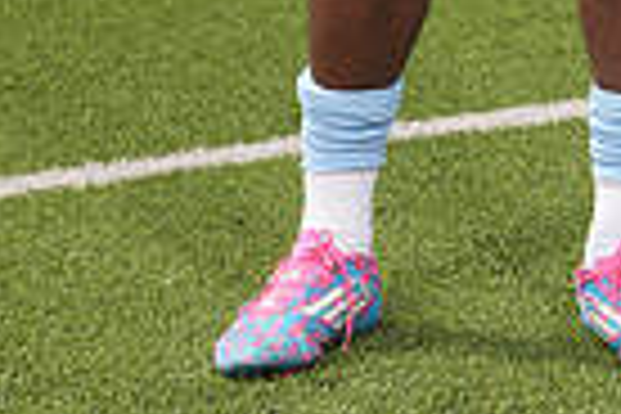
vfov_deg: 6.7
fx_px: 3363
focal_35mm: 195
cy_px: -554
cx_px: 558
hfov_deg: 10.5
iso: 100
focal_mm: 60
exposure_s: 1/200
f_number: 8
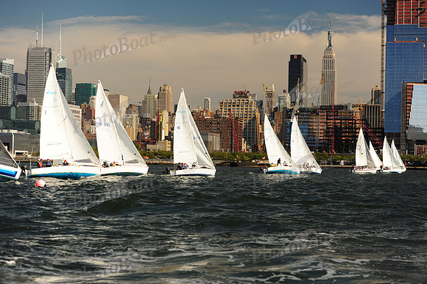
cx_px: 214
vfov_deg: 19.4
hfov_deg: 28.9
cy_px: 142
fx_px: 830
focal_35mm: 70
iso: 320
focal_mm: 70
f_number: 4
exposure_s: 1/1250
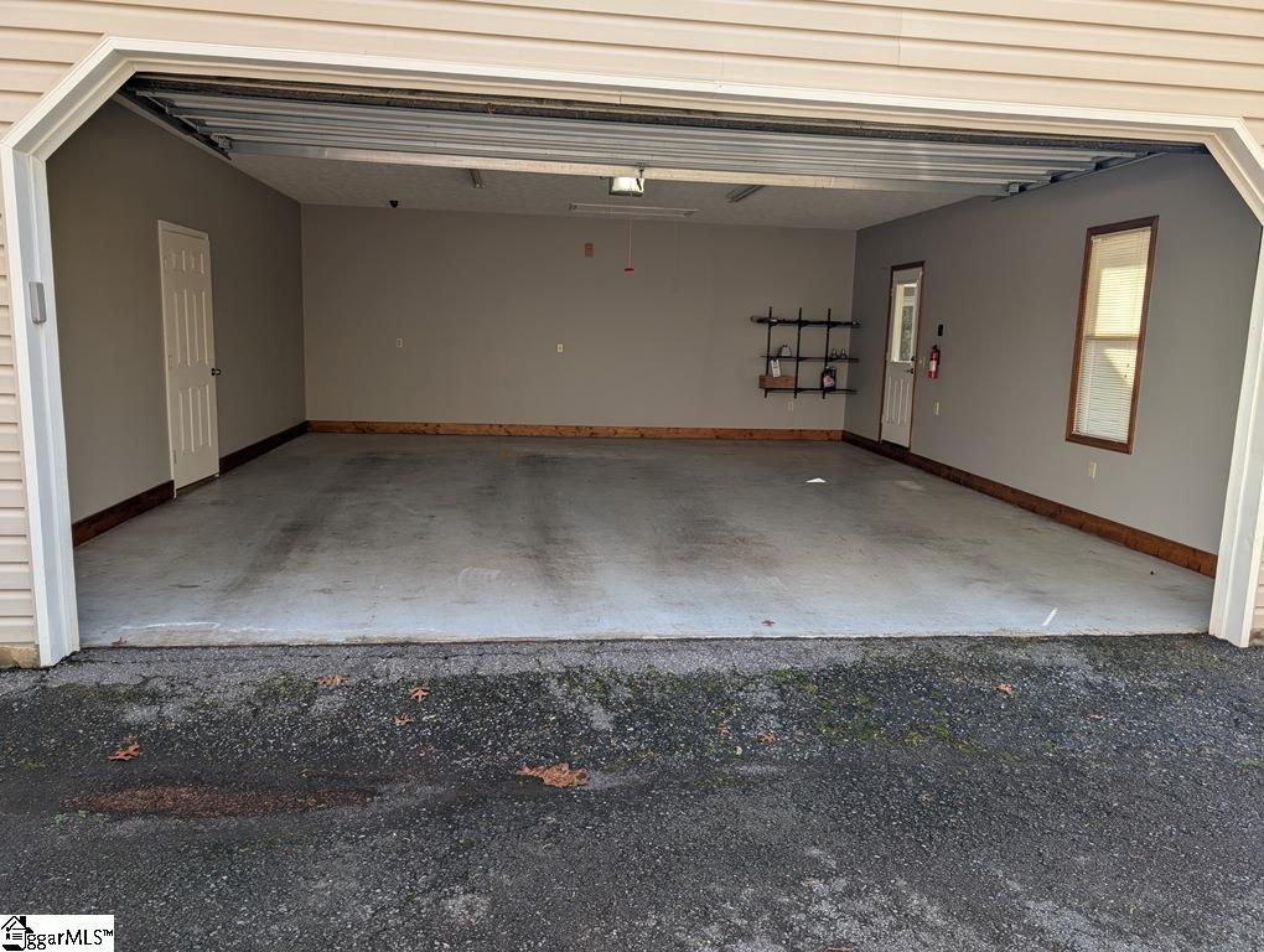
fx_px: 878
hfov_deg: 71.5
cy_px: 476
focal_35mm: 24
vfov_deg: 56.9
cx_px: 632
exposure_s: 1/101
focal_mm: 6.9
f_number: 1.68
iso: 21
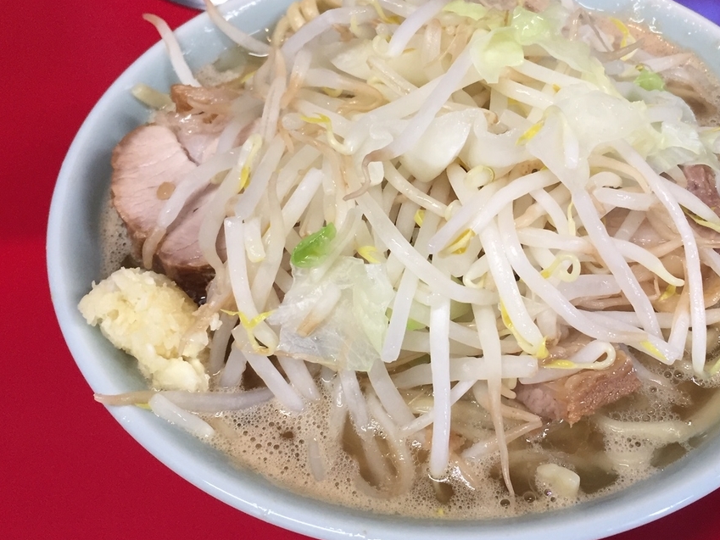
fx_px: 853
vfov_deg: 35.1
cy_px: 253
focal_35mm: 41
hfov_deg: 45.4
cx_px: 453
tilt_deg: -50.0
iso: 50
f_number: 2.2
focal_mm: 4.15
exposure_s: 1/30
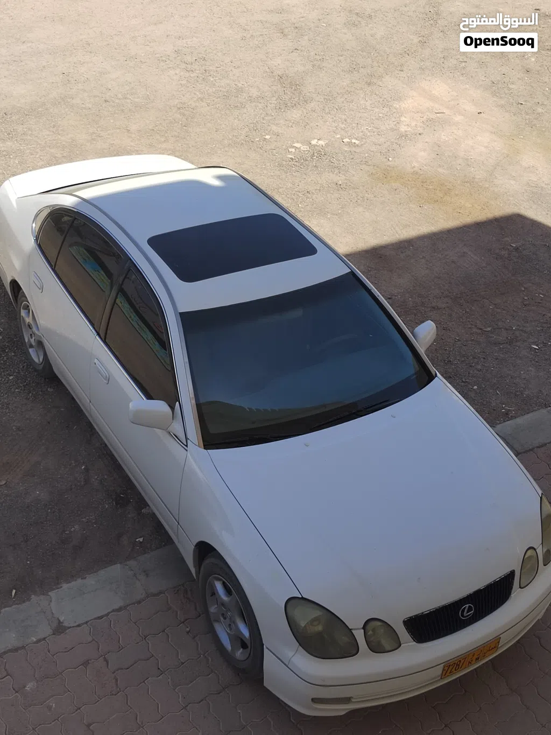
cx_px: 276
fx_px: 955
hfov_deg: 32.2
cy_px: 368
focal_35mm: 45
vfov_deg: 42.1
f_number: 1.9
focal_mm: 5.52
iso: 247
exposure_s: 1/2000
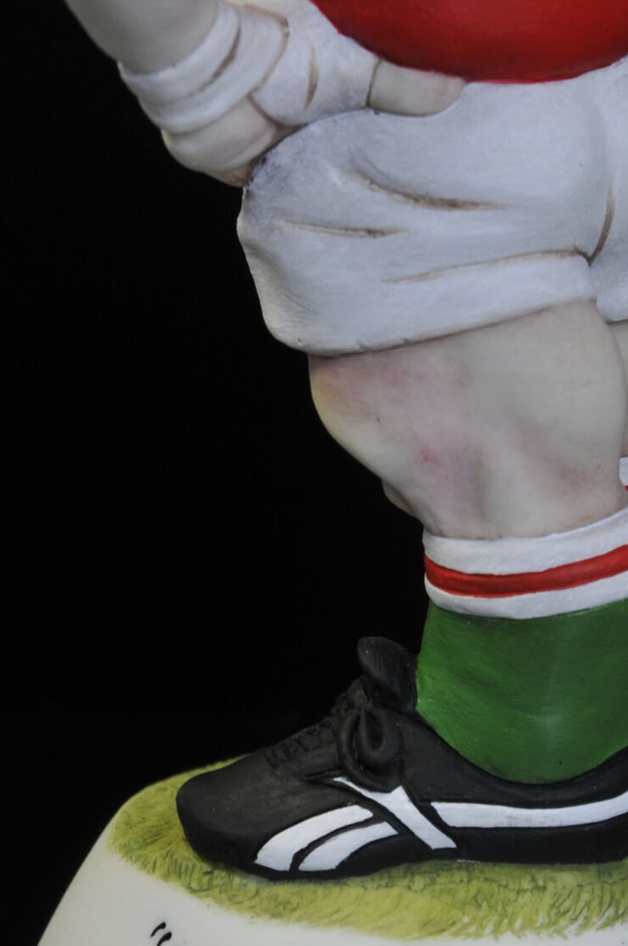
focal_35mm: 292
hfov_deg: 4.7
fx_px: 7663
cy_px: 589
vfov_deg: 7.1
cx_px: 477
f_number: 10
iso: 250
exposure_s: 1/20
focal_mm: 85
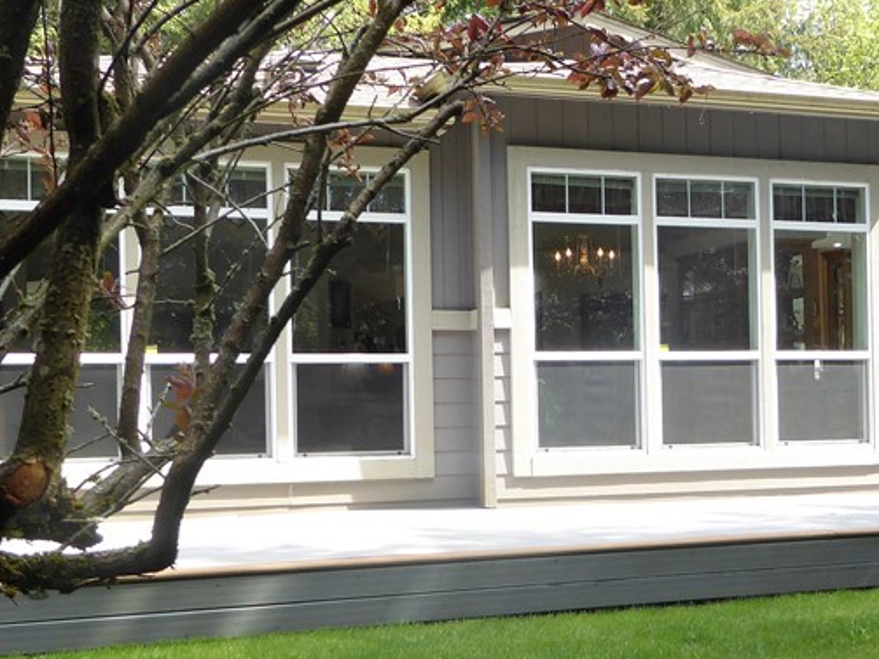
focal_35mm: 55
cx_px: 573
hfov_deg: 34.7
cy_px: 411
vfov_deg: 26.5
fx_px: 1396
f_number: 3.4
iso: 100
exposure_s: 1/160
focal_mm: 4.7
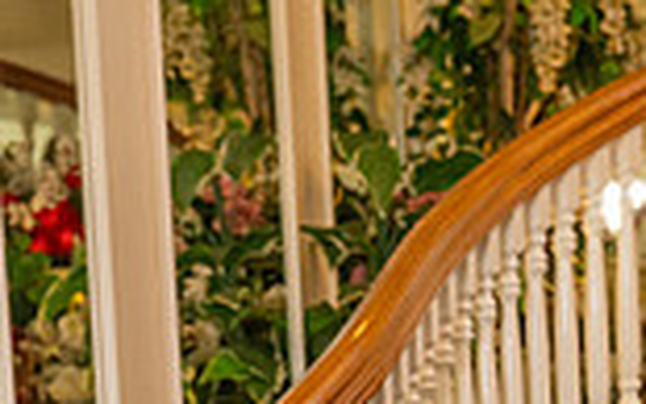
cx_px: 809
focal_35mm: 164
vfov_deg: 7.8
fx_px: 2888
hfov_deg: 12.4
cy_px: 631
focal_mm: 43
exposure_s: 1/125
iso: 1000
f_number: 4.5
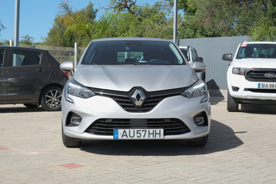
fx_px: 391
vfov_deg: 26.5
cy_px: 92
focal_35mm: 51
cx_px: 138
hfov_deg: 38.9
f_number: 9
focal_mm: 34.3
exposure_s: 1/250
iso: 160
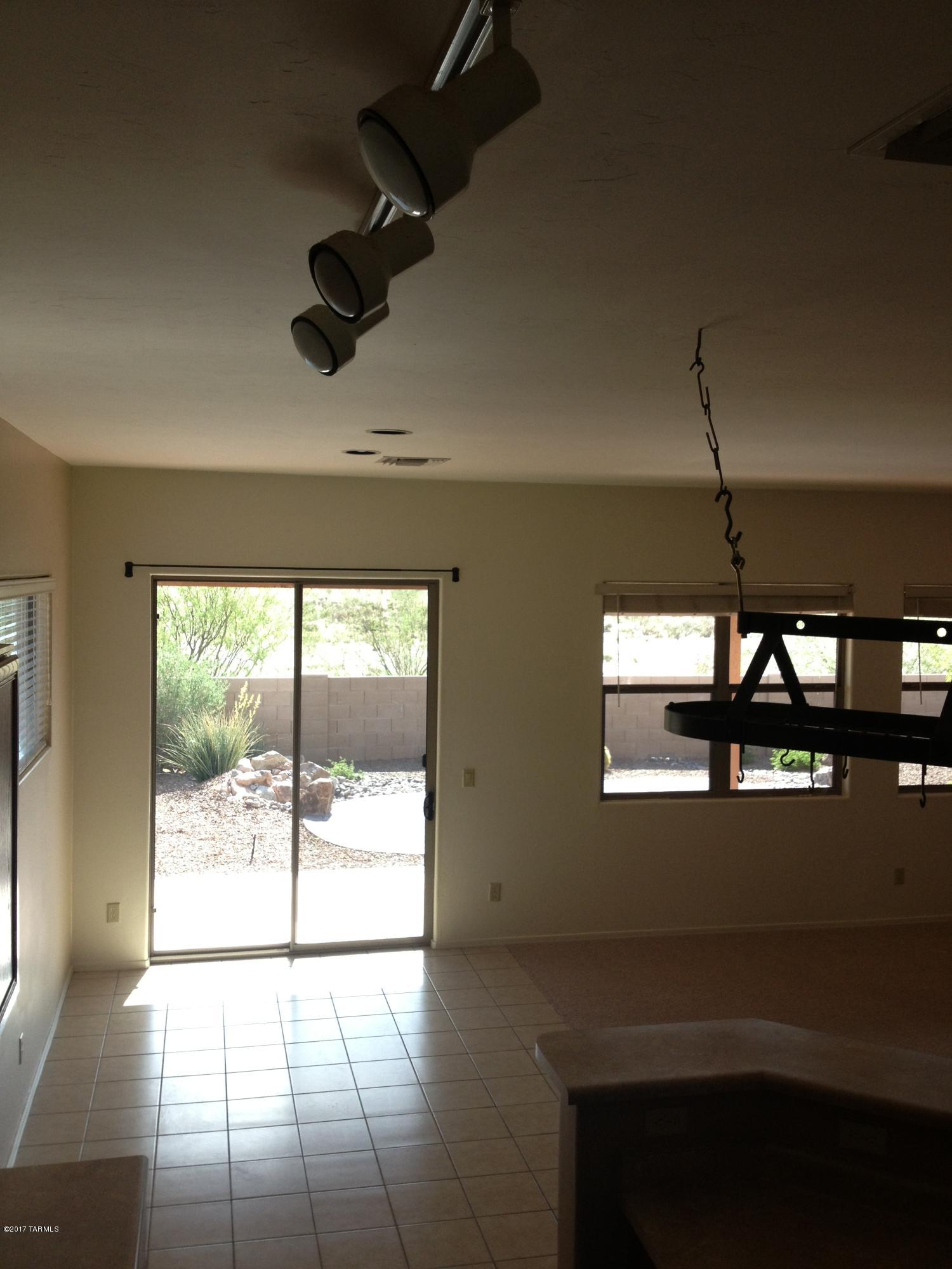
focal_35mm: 35
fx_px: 1283
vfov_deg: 52.6
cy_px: 634
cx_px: 476
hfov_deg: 40.7
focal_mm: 4.28
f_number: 2.4
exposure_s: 1/202
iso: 64
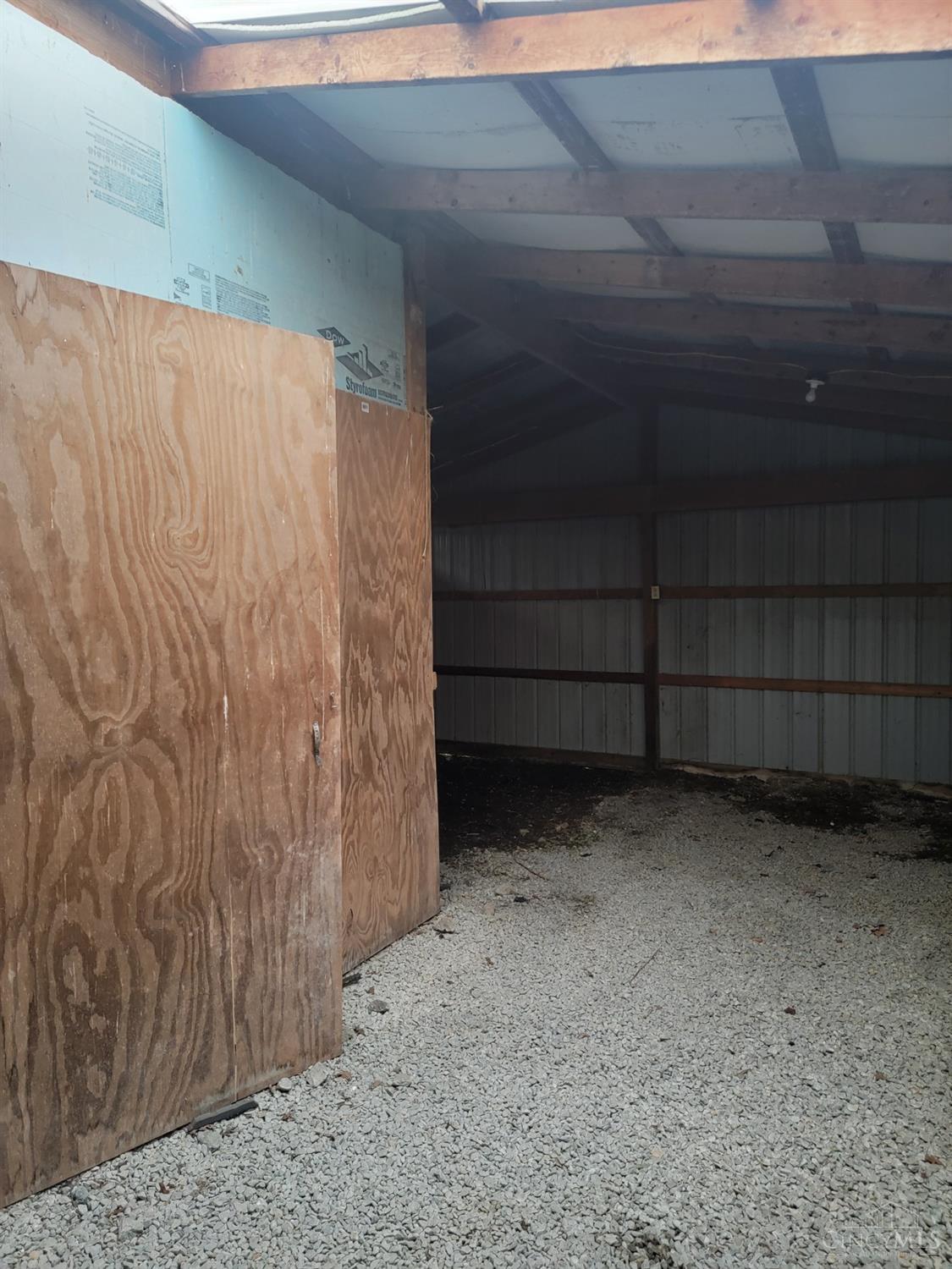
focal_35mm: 24
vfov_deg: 71.6
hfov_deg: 56.8
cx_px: 476
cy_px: 634
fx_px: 880
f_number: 1.8
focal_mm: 6.7
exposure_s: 1/40
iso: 400
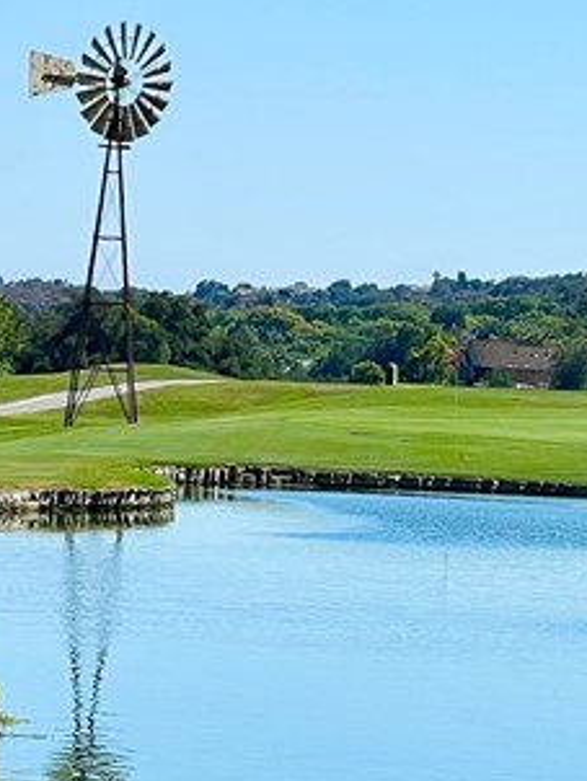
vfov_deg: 7.5
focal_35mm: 261
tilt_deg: -5.0
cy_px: 807
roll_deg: -3.3
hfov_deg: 5.7
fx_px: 5893
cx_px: 98
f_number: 2.8
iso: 32
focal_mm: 9
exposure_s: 1/919
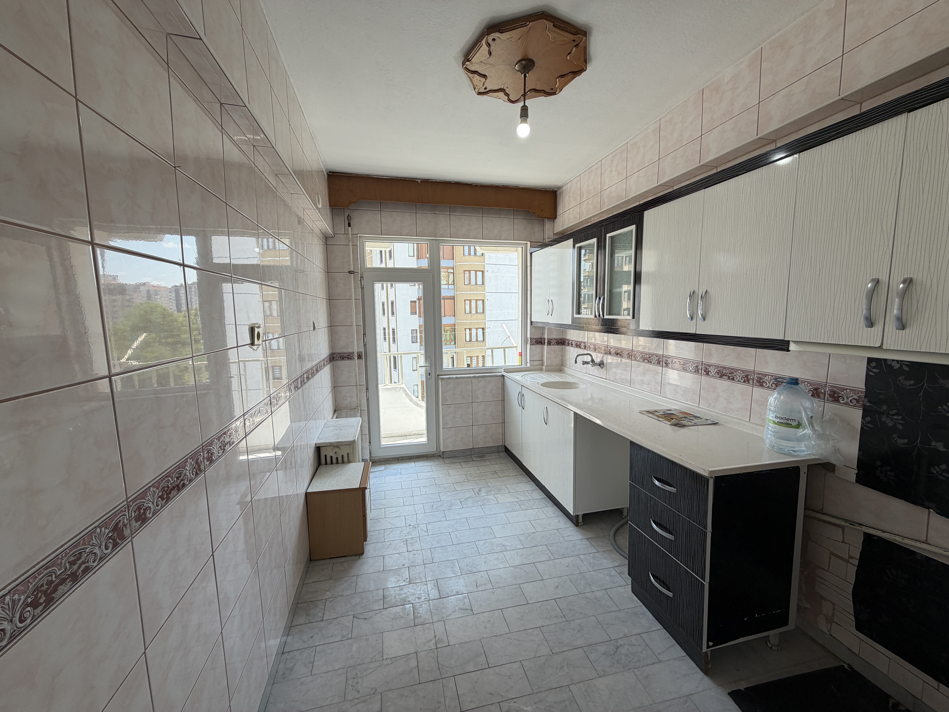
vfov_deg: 85.7
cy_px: 356
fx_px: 384
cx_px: 474
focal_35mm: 14
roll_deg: +1.0
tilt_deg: -7.0
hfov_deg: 102.1
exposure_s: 1/100
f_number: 2.2
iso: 40
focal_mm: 2.22
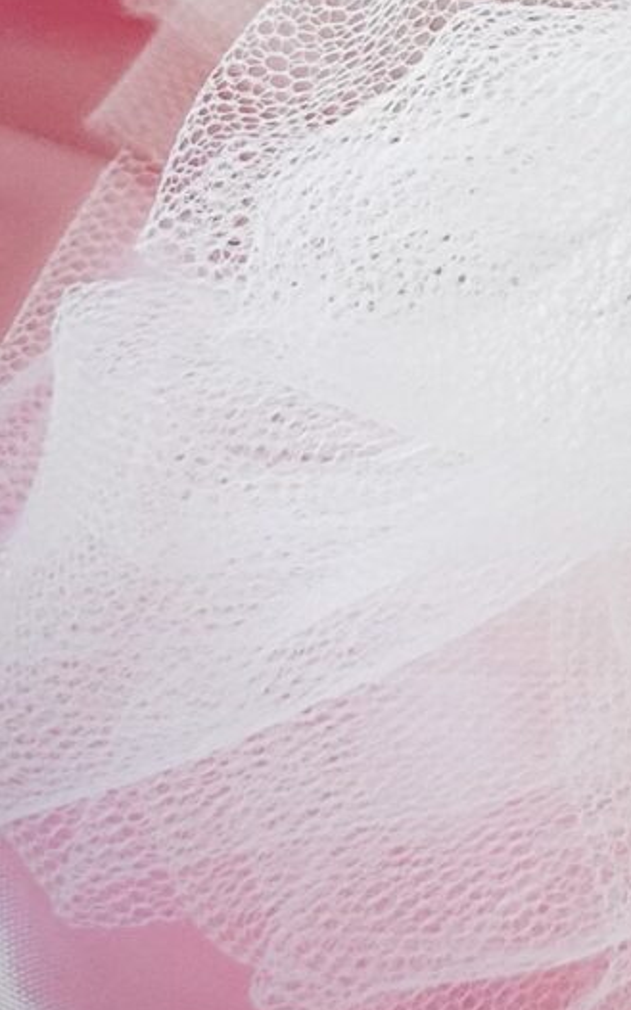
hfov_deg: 8.4
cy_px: -163
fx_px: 3690
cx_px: 1839
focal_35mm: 134
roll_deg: +0.6
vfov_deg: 15.1
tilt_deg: -32.1
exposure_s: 1/74
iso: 125
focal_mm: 5.7
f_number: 1.5
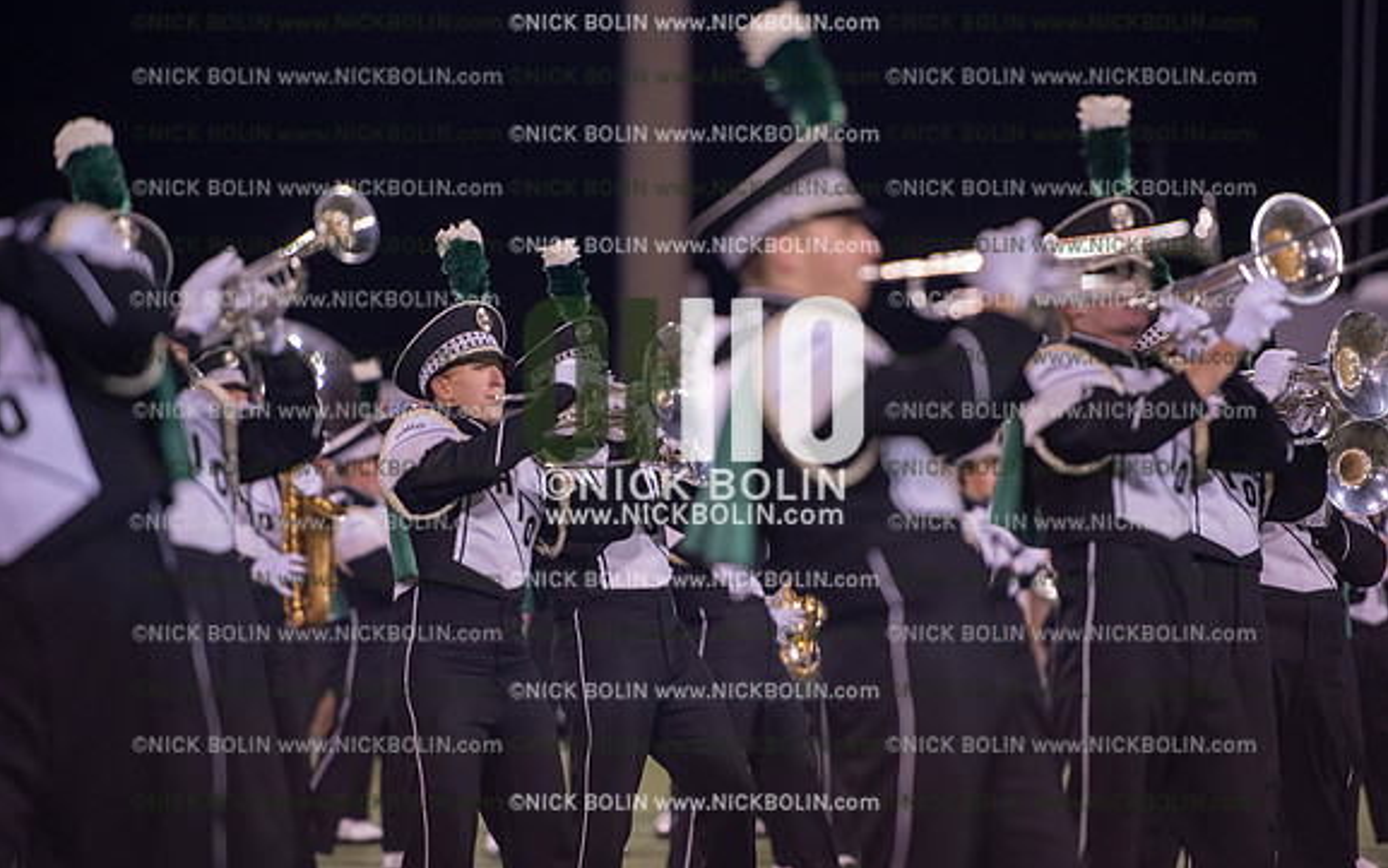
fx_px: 7757
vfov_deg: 6.4
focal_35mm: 205
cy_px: 412
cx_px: 693
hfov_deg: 10.2
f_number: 2.8
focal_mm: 200
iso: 2500
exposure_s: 1/1250
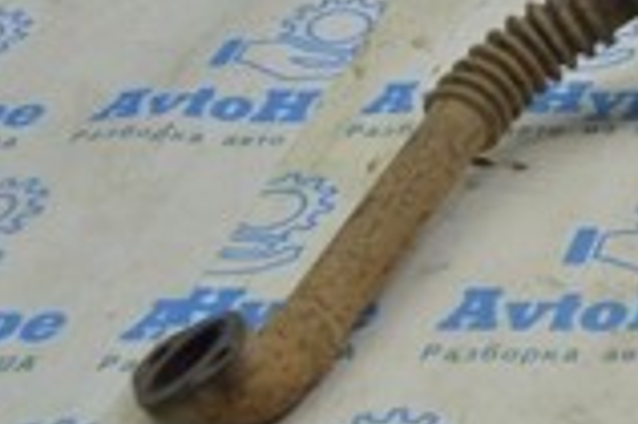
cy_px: -127
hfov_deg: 13.8
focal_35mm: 134
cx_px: 1127
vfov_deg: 10.0
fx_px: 2372
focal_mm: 22
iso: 400
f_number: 5.6
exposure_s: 1/40
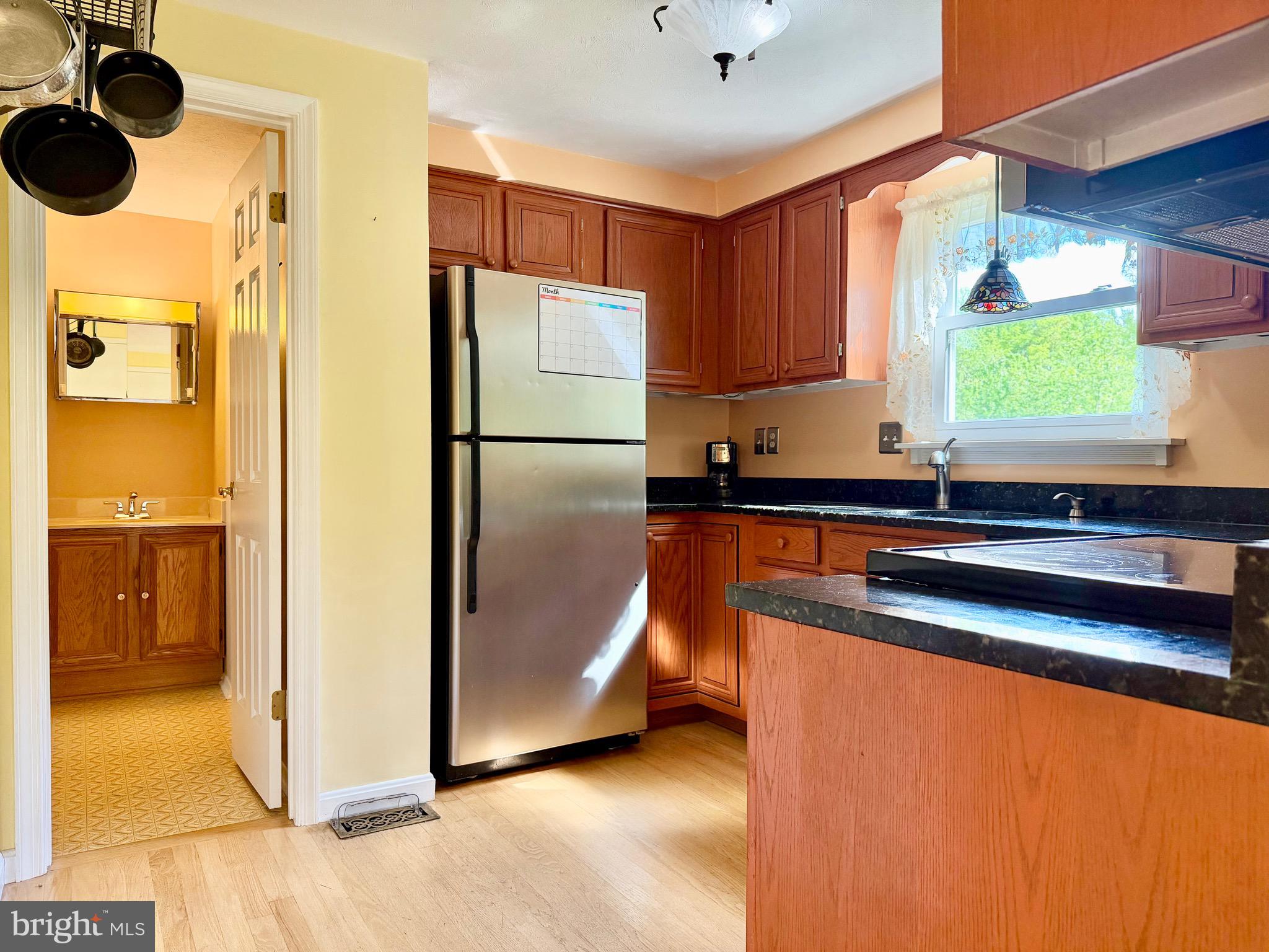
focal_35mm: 24
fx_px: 880
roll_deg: -0.1
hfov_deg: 71.6
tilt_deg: -1.0
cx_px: 634
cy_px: 476
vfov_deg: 56.8
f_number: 1.78
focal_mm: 6.76
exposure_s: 1/120
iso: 320
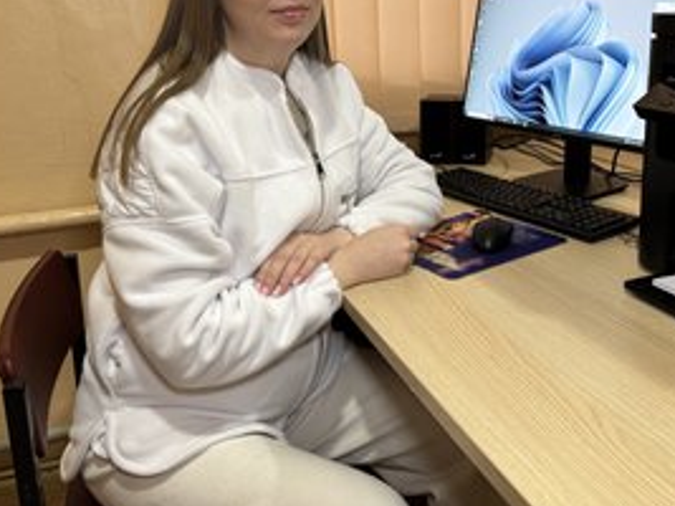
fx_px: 702
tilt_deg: -12.0
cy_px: 147
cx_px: 389
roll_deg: +1.9
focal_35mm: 36
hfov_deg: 51.2
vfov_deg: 38.9
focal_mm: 6.76
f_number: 1.78
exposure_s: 1/50
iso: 160
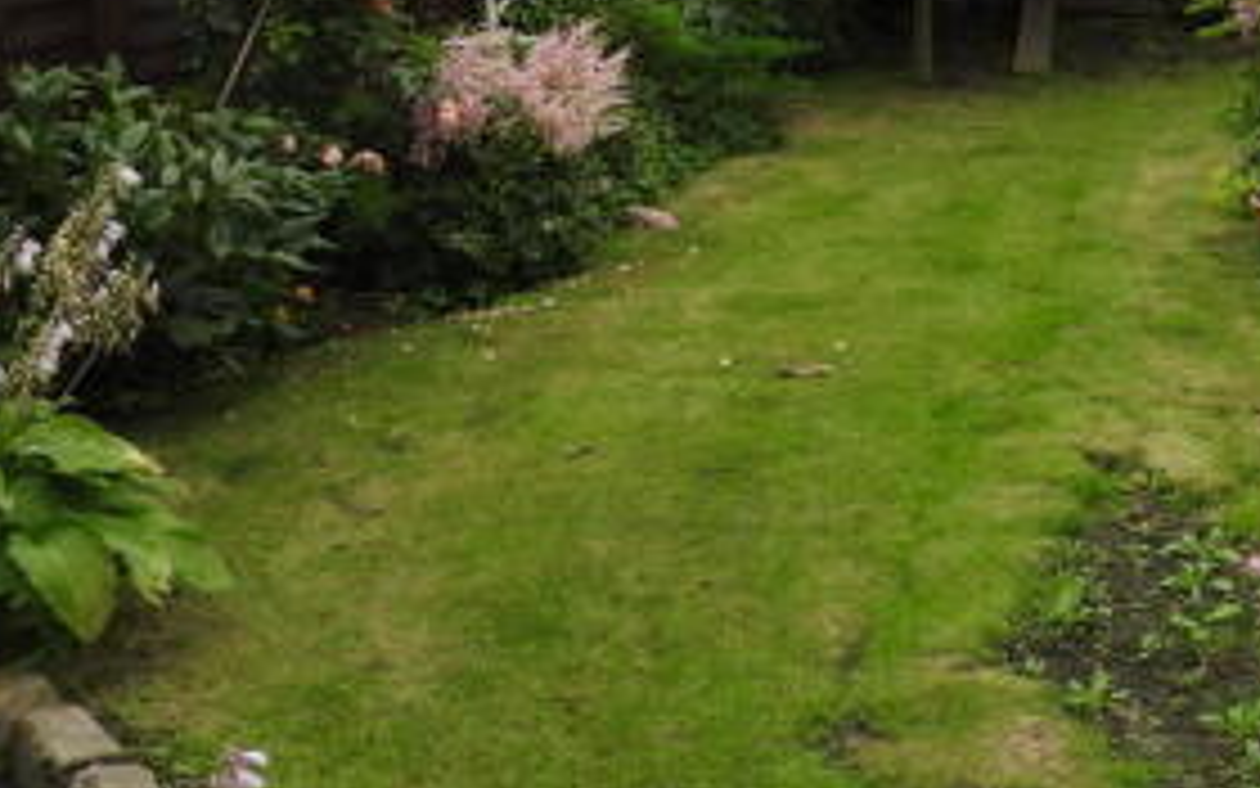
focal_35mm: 53
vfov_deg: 23.5
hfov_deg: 37.0
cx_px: 983
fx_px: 1820
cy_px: 11
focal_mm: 4.3
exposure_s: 1/500
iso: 100
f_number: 3.3
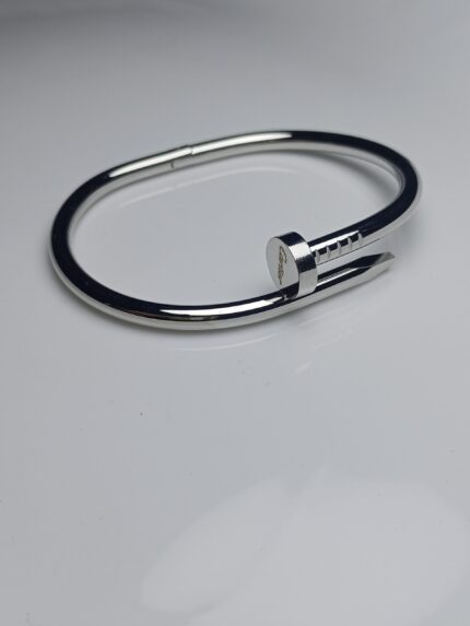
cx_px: 235
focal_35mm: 39
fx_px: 706
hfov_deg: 36.8
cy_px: 313
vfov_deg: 47.9
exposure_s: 1/477
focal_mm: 3.98
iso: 50
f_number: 1.8
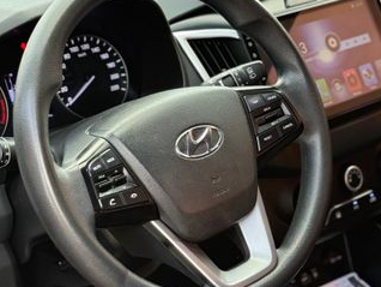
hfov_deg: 27.3
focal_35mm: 71
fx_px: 782
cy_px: 133
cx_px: 242
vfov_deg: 20.7
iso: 200
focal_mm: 6.76
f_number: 1.78
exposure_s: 1/63
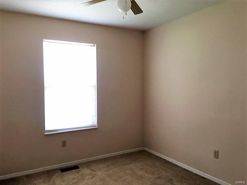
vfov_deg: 48.2
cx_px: 124
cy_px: 92
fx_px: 207
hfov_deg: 61.7
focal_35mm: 29
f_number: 2.2
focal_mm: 4.15
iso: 32
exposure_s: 1/30
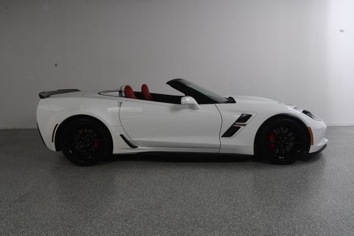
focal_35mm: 30
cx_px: 177
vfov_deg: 43.6
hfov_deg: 62.0
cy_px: 118
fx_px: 295
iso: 100
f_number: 14
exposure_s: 1/160
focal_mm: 20
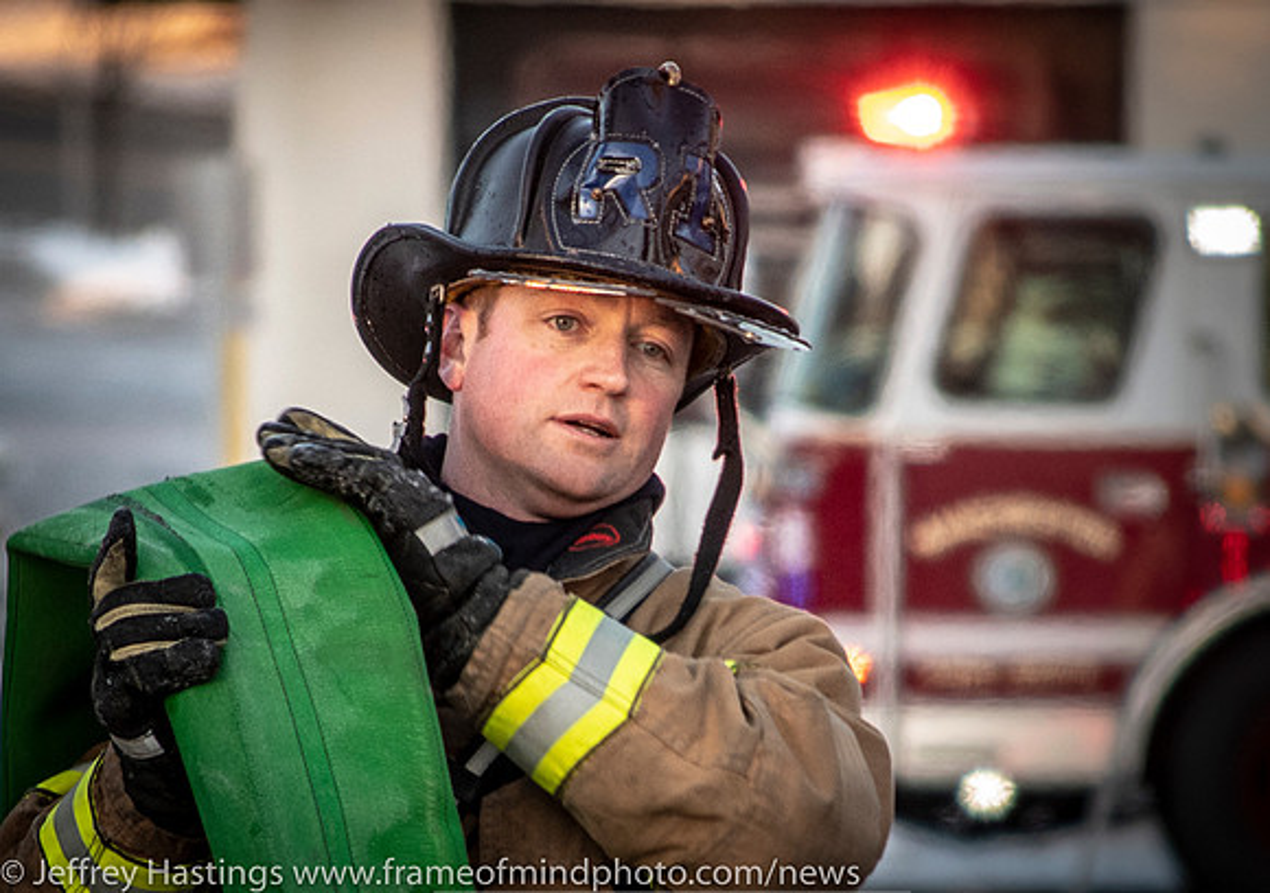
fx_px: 21423
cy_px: 661
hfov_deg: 3.4
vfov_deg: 2.4
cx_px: 686
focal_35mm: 597
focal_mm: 190
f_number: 5.6
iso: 800
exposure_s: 1/250
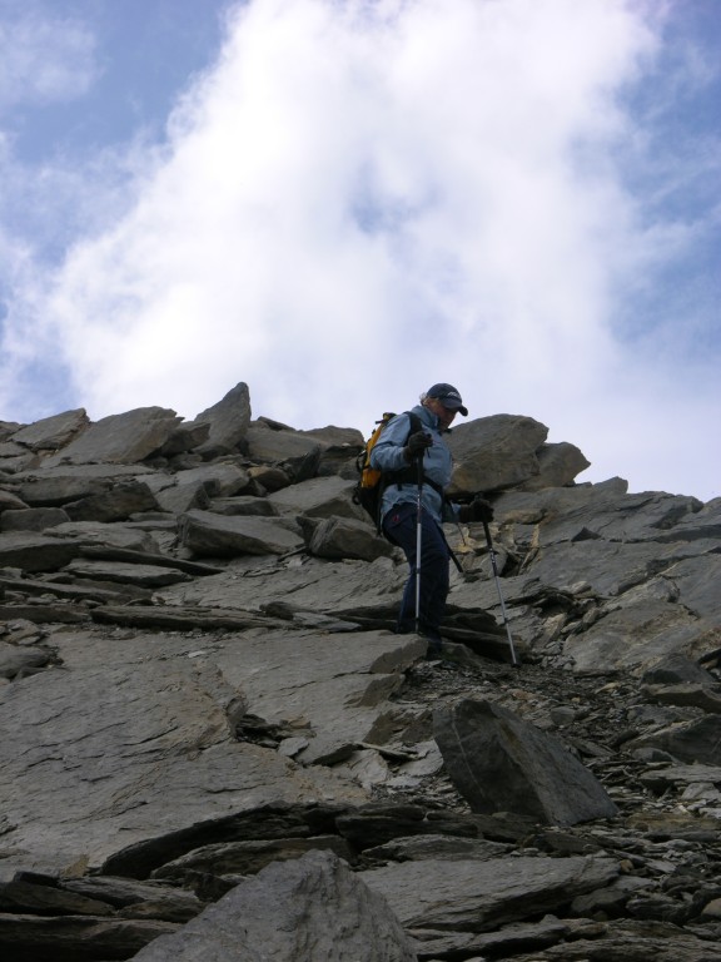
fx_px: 3888
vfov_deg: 14.1
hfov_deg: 10.6
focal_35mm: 140
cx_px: 360
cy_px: 481
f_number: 6.1
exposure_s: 1/378
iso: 50
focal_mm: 34.7
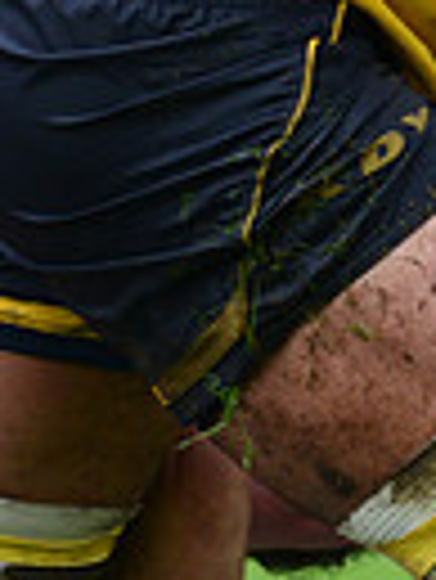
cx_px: -387
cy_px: 852
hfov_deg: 0.8
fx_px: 30363
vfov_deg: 1.1
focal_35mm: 1811
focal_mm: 420
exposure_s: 1/800
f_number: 4
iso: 1100
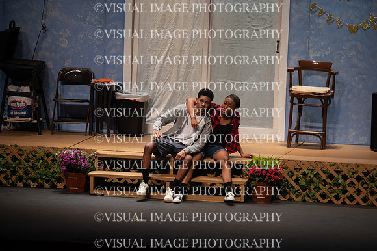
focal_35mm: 320
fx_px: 3349
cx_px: 188
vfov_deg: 4.3
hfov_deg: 6.4
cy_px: 126
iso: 1000
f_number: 6.3
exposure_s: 1/200
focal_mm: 320
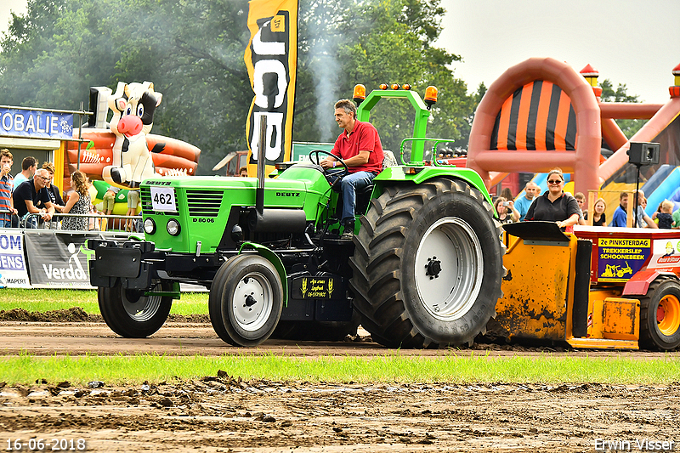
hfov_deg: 9.5
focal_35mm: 218
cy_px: 226
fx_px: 4107
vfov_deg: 6.3
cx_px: 340
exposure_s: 1/800
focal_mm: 145
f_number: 9
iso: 500
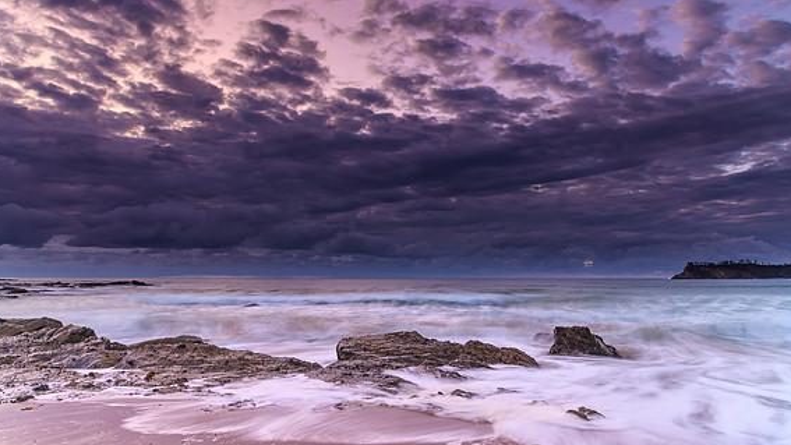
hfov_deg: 71.9
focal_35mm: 26
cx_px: 396
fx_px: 545
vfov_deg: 44.3
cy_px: 246
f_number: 8
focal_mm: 24
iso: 200
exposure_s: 2.5
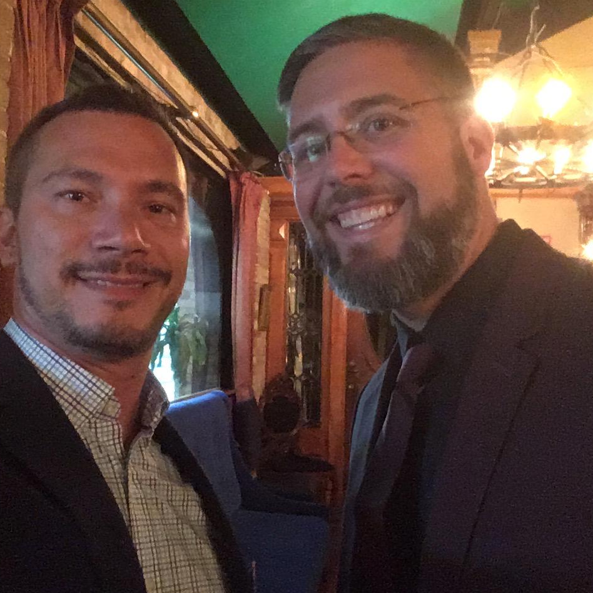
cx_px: 271
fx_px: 717
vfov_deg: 44.9
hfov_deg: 44.9
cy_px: 298
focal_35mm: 37
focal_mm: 2.15
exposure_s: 1/15
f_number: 2.4
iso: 1250
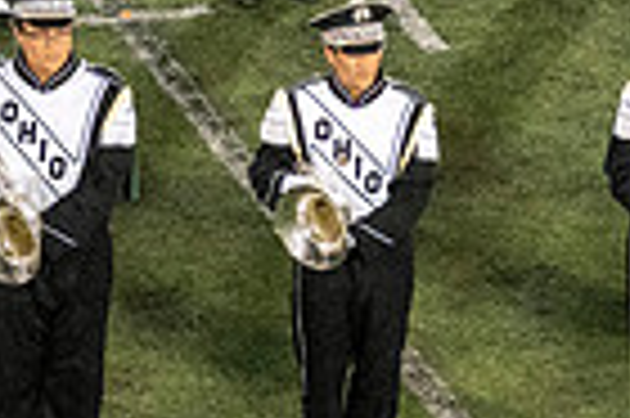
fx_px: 21744
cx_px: 824
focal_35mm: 1244
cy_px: -369
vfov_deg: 1.1
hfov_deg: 1.7
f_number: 2.8
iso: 6400
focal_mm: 300
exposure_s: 1/2500
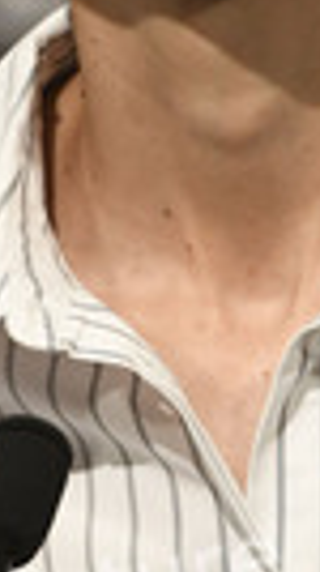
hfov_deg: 1.9
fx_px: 9449
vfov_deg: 3.5
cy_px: 0
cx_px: 201
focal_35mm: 624
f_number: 3.5
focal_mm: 200
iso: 1250
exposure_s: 1/250
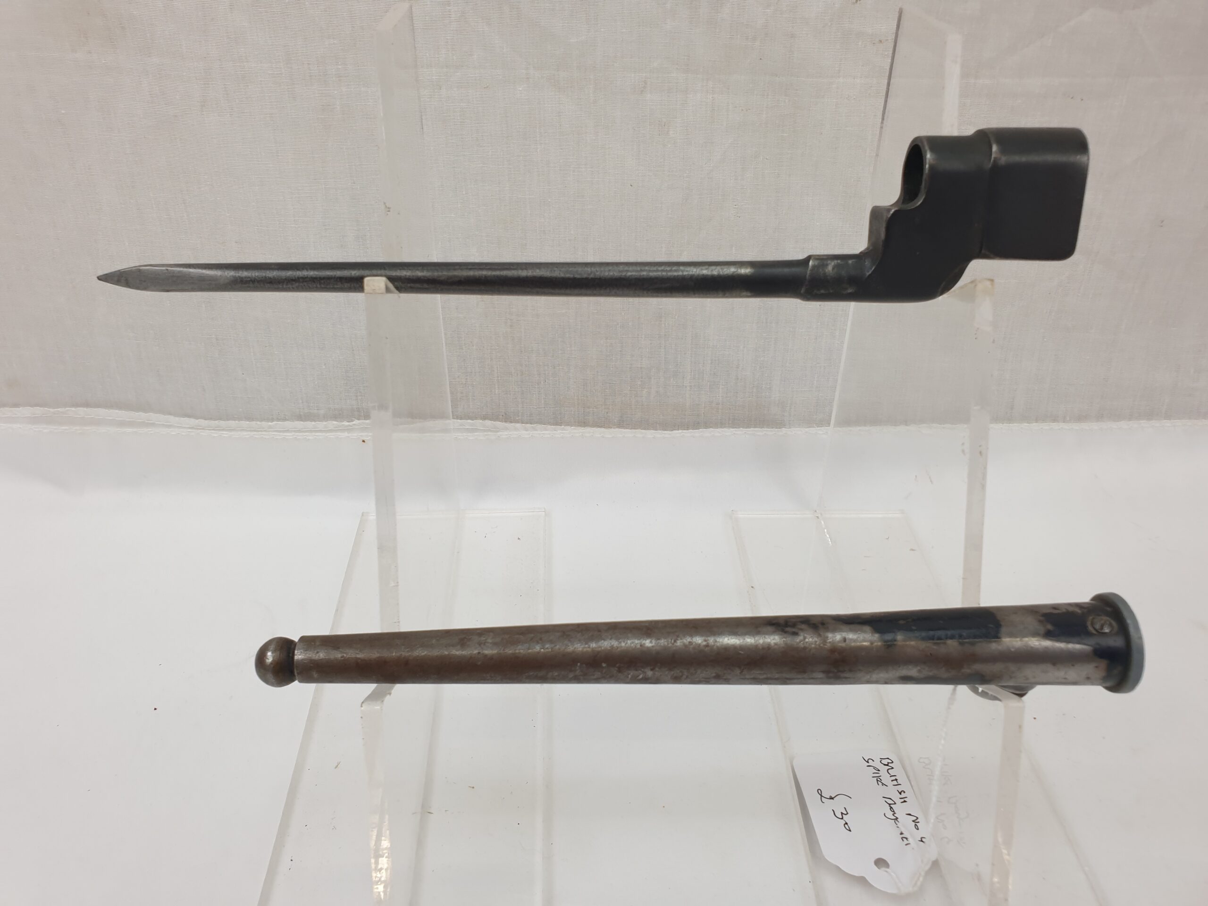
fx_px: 907
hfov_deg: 67.3
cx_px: 604
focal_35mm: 26
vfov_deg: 53.1
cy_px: 453
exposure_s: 1/100
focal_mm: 4.3
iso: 64
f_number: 2.4
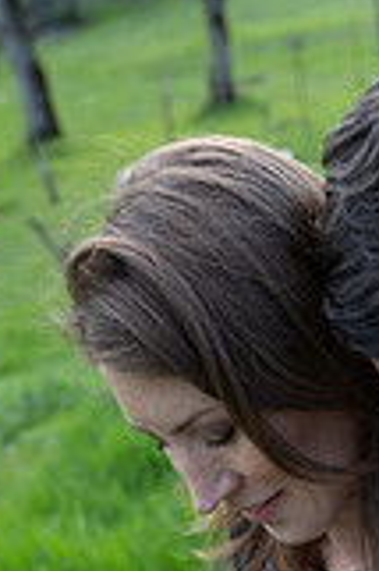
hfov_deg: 18.9
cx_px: 478
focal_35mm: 67
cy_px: 560
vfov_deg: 28.4
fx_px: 1060
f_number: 2.8
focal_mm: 24
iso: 200
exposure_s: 1/250
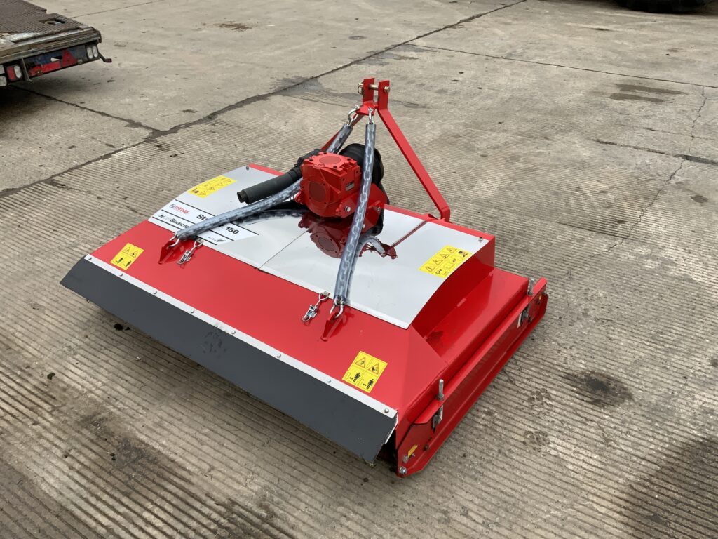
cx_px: 359
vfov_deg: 48.2
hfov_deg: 61.7
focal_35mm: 29
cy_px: 270
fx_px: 602
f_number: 1.8
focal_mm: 3
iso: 16
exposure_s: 1/1168
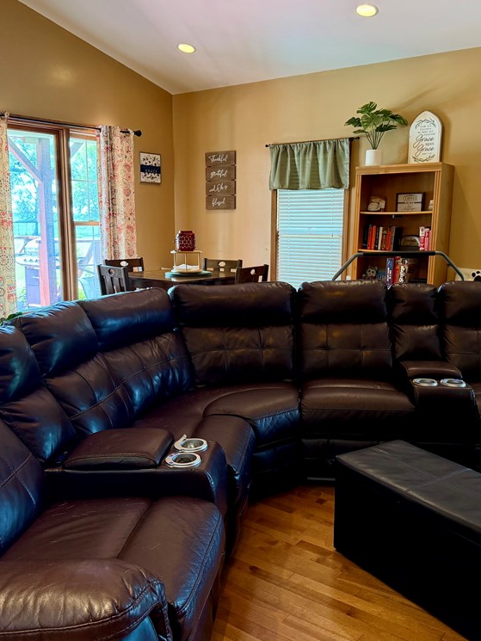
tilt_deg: -9.0
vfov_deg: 55.3
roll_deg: +0.0
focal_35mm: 33
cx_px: 242
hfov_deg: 43.0
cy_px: 317
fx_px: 611
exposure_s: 1/60
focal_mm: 6.76
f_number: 1.78
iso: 250
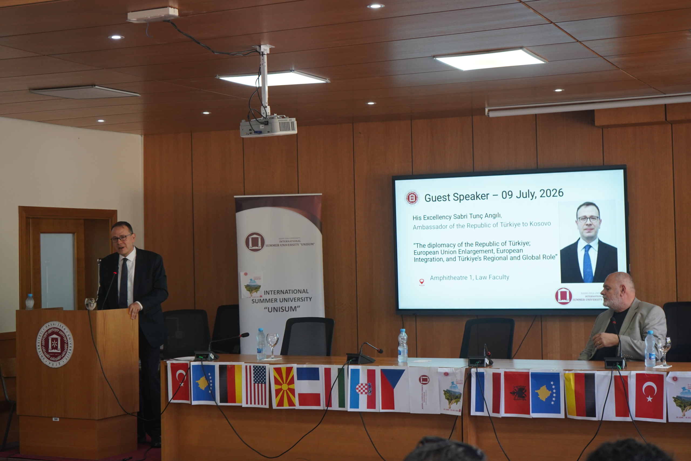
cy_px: 230
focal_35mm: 61
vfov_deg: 22.3
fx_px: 1171
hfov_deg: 32.9
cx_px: 346
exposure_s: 1/160
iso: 1600
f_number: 5.6
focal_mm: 61
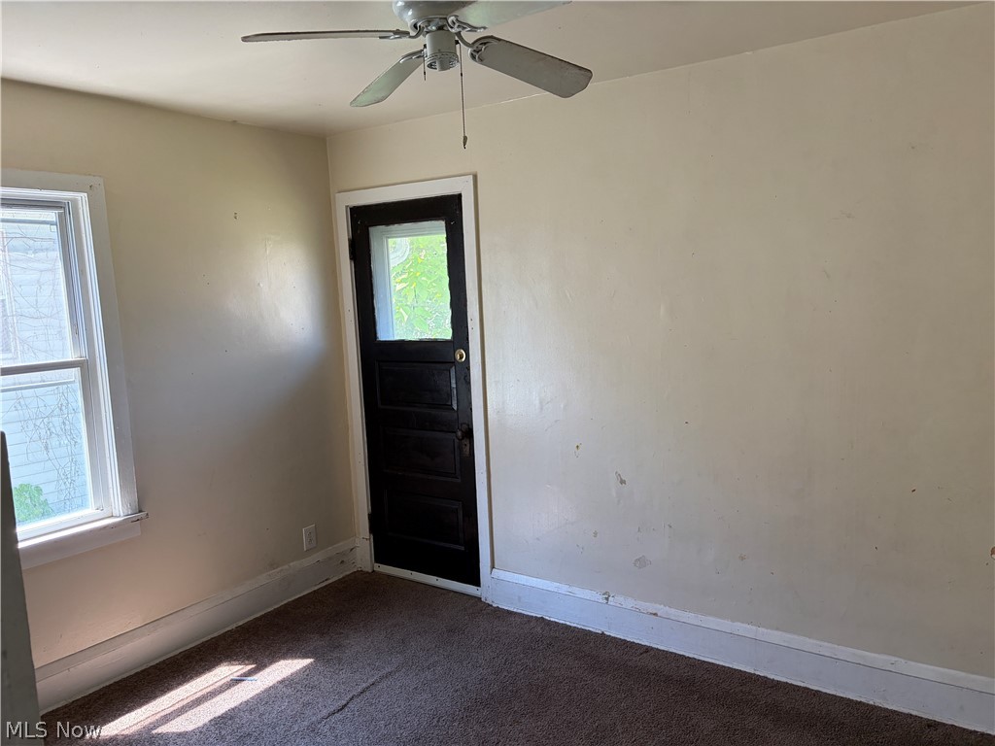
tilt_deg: -5.7
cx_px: 498
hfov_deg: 67.3
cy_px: 373
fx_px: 747
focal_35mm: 26
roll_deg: +1.6
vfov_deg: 53.1
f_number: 1.6
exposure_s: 1/127
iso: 125
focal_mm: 5.96
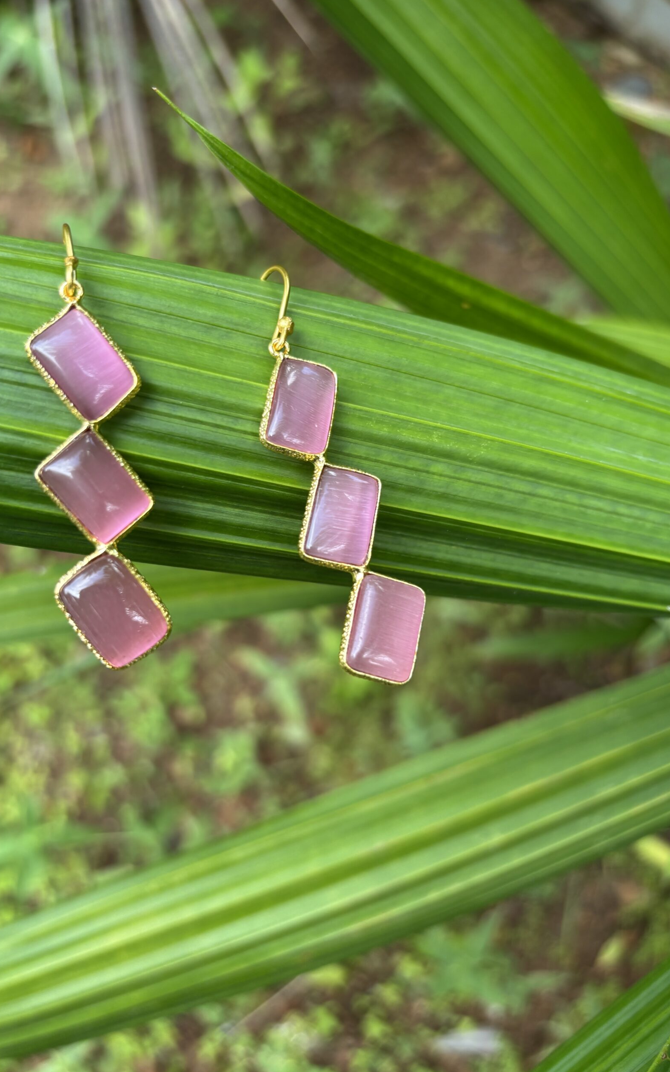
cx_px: 276
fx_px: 818
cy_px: 533
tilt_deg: -65.4
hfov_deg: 44.4
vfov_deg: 66.5
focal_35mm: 28
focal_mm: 5.96
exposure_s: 1/121
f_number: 1.6
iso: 40
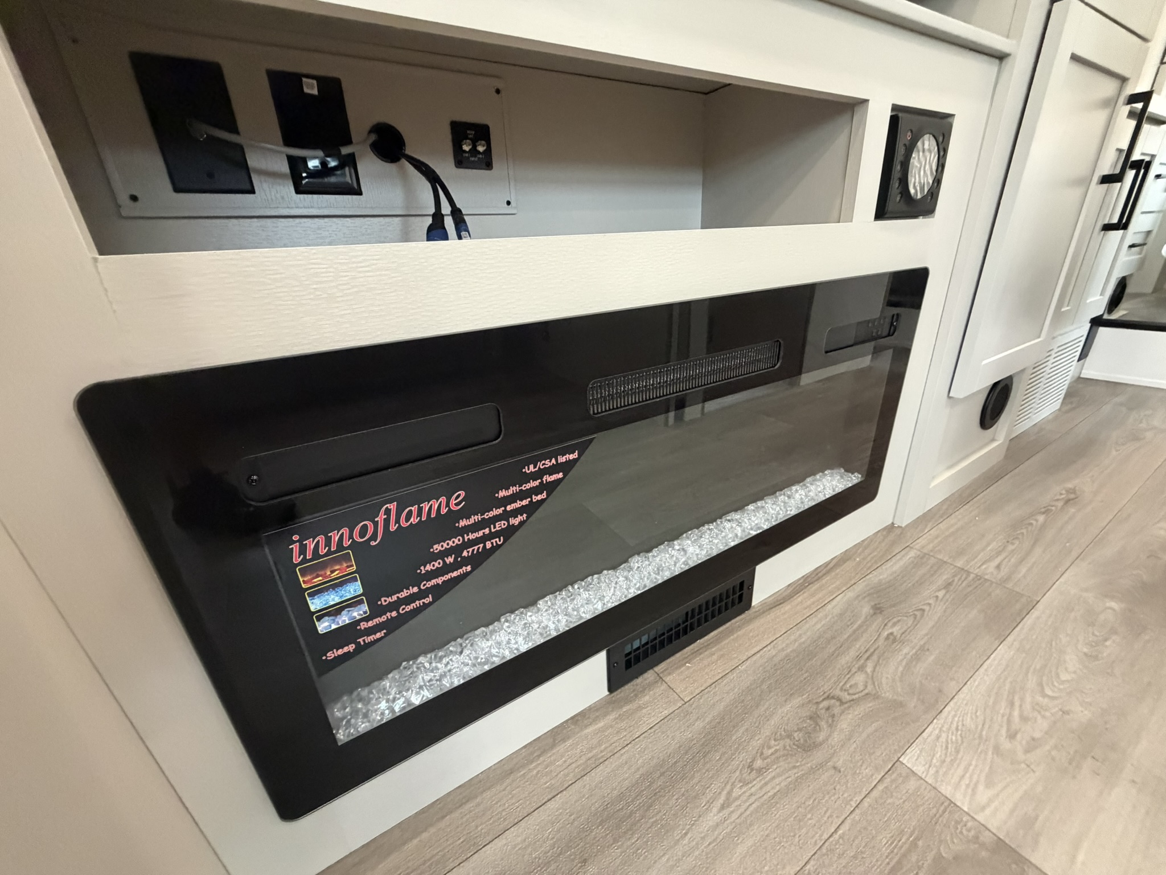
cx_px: 583
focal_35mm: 14
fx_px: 472
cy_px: 438
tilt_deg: -21.3
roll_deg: +3.1
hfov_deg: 102.1
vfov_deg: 85.7
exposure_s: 1/60
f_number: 2.2
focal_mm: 2.22
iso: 800
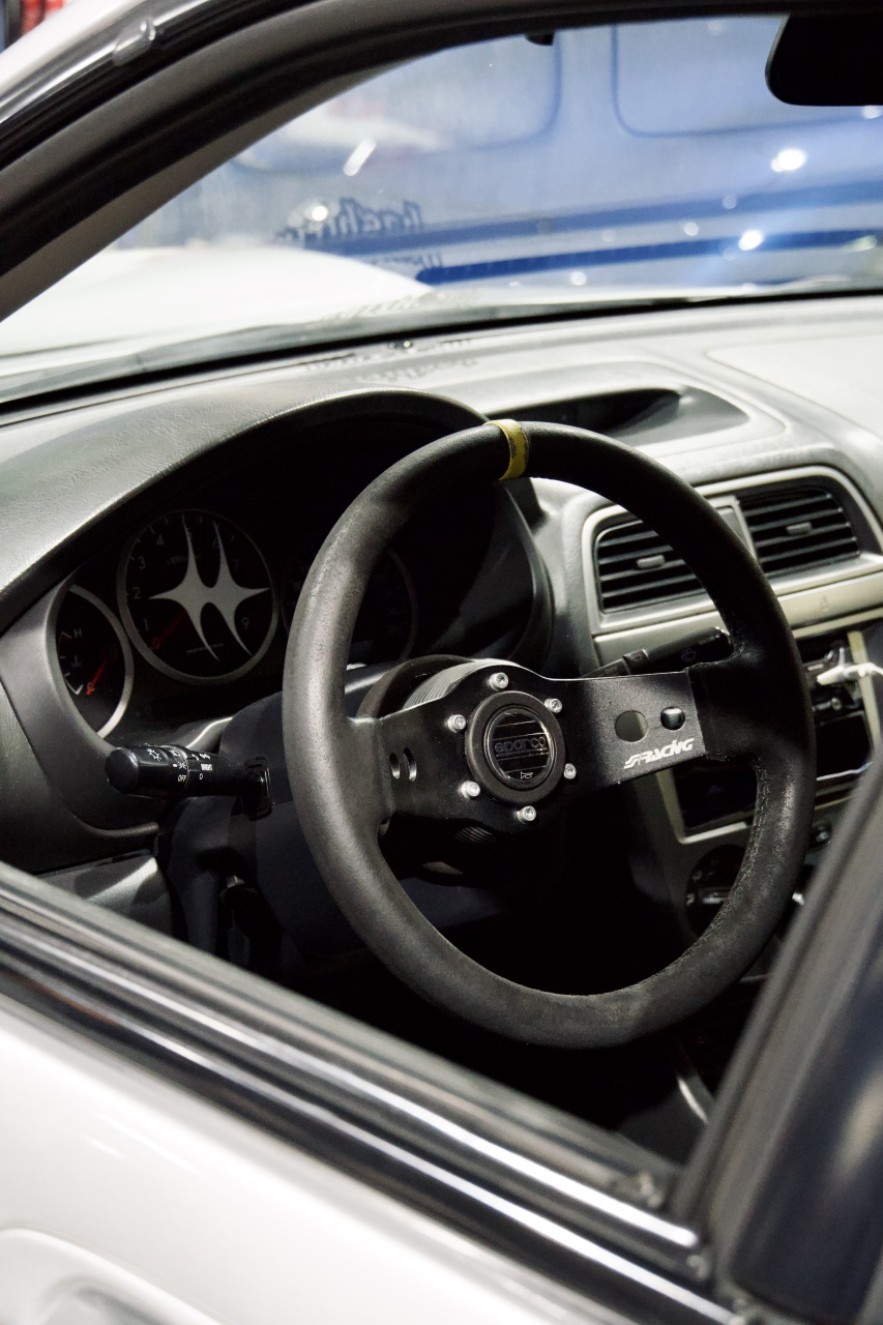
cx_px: 442
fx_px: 2925
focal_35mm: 80
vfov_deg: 25.5
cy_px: 662
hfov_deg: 17.2
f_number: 5
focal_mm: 53
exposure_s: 1/25
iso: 6400
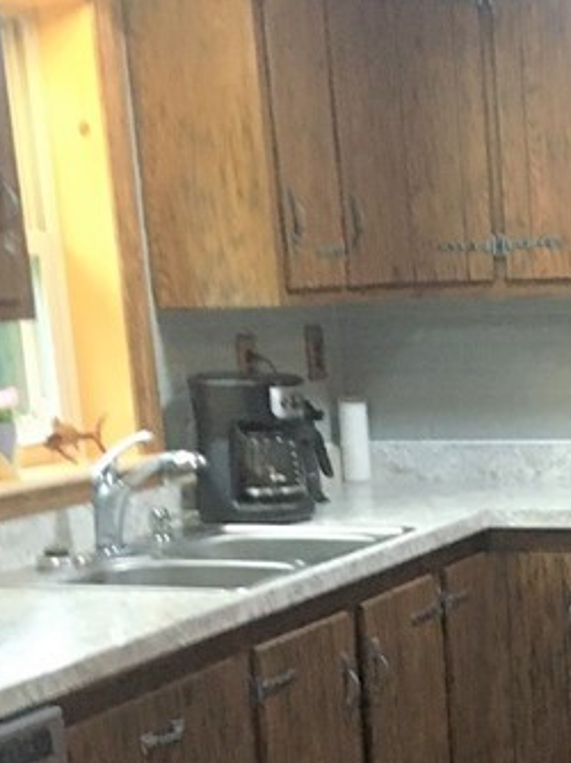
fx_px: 1960
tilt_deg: -17.6
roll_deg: +0.8
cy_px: 818
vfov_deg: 21.0
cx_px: 697
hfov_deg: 15.9
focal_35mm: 89
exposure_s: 1/30
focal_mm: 4.15
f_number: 2.2
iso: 200
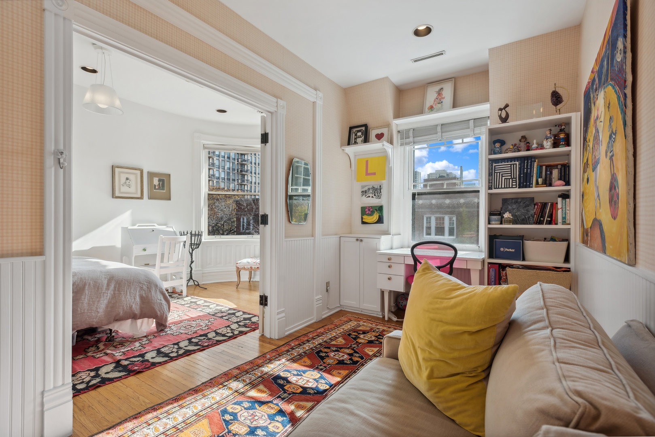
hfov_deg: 93.3
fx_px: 309
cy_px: 218
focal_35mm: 17
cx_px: 328
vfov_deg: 70.5
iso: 500
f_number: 8
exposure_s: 1/250
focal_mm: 17
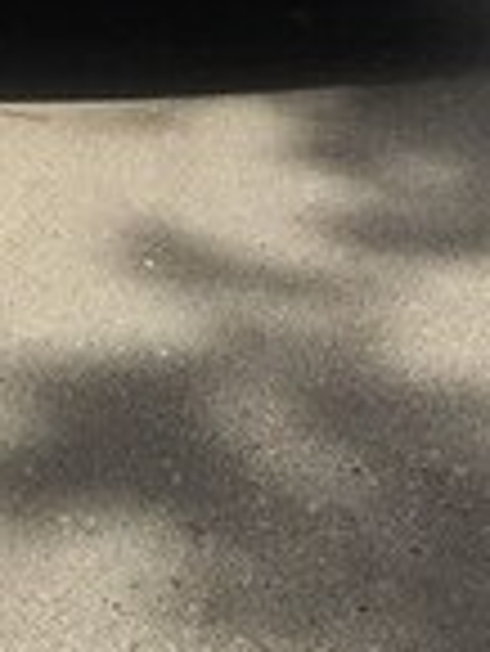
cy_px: -306
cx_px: -31
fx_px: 1866
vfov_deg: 17.9
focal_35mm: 99
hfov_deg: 14.6
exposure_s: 1/1364
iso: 32
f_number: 2.2
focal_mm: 4.15
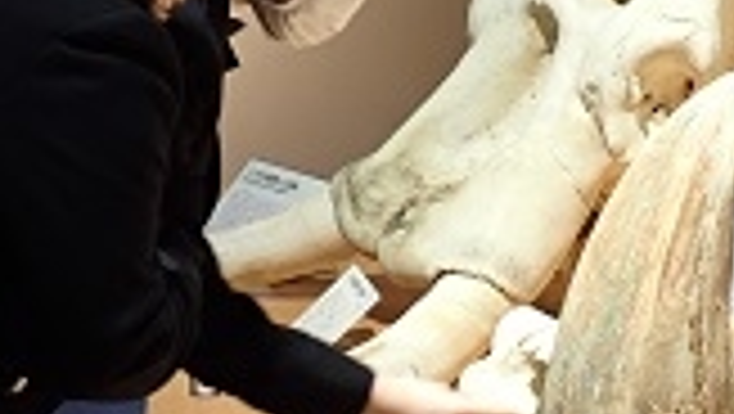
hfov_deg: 23.6
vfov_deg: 13.5
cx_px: 329
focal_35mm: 90
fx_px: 1753
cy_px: 200
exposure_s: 1/60
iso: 320
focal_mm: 5.79
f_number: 2.4
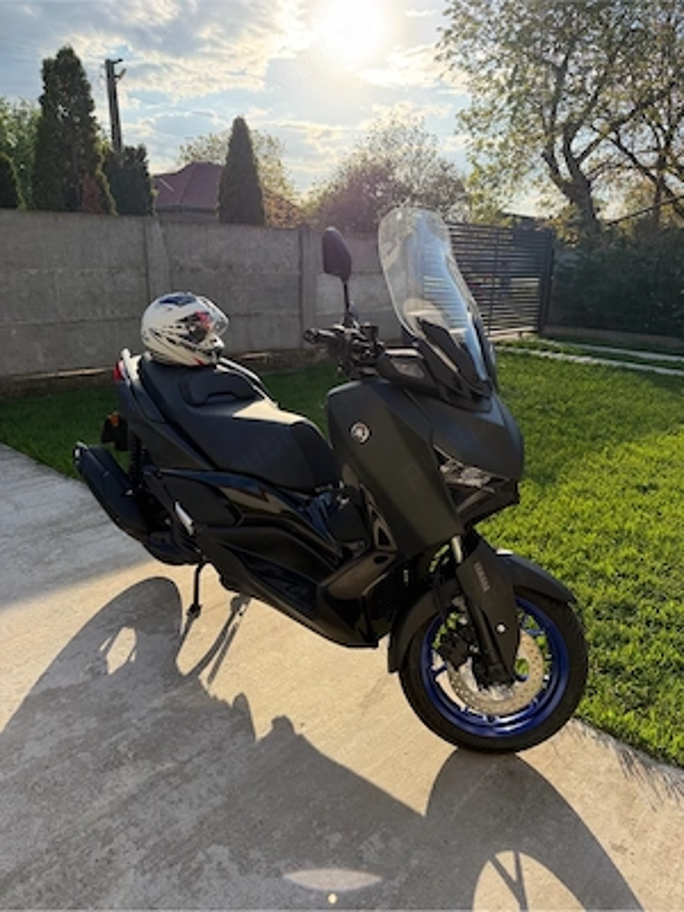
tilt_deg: -17.5
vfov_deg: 71.6
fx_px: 632
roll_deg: -1.9
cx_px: 342
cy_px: 456
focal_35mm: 24
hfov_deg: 56.8
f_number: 1.78
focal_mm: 6.76
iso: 100
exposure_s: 1/2703
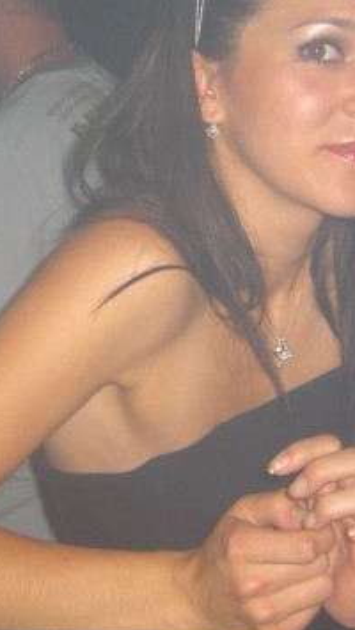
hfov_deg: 17.2
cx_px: 153
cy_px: 256
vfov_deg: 30.1
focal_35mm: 70
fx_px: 1170
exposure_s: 1/60
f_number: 2.8
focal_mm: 7.9
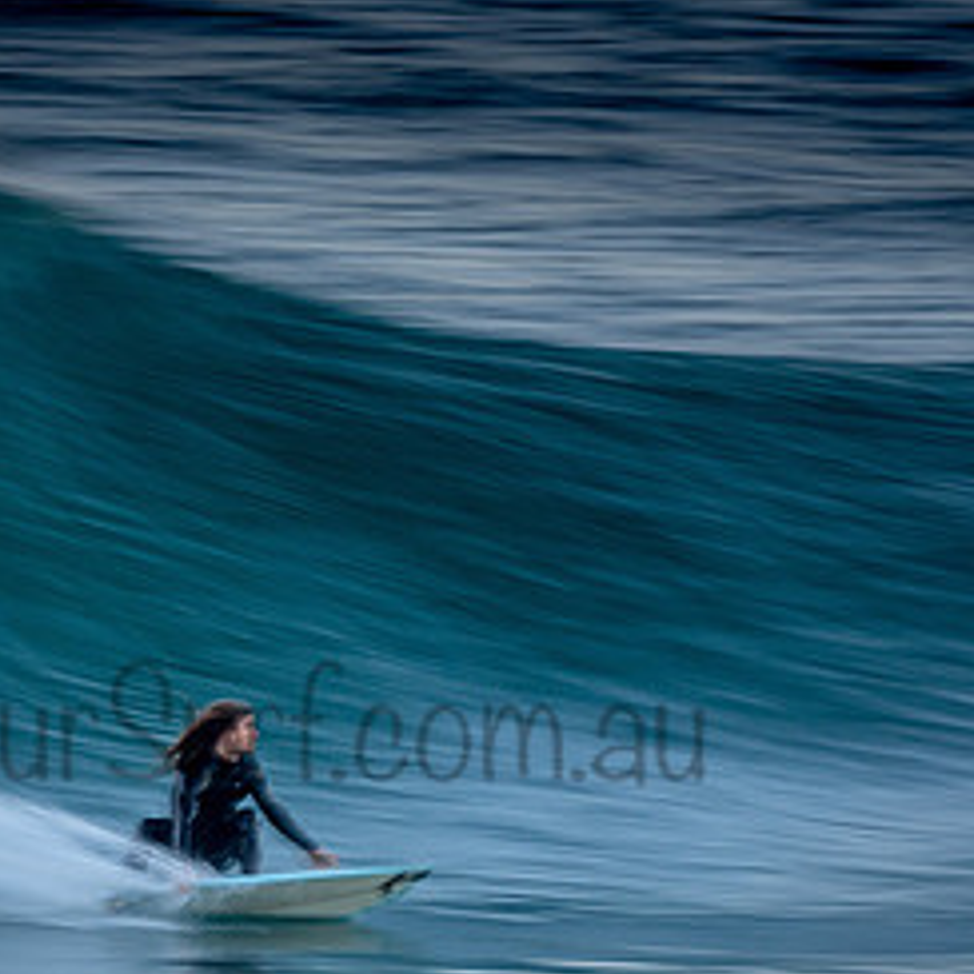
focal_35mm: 1517
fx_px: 48292
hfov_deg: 1.2
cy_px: 689
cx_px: 283
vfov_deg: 1.2
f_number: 13
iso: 100
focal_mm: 500
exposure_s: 1/20
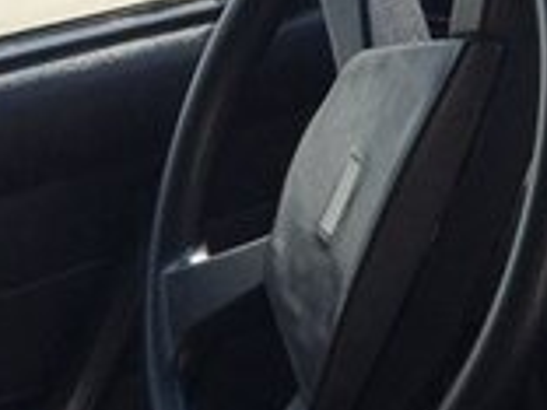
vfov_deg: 12.0
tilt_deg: -18.2
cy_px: 268
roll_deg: +4.9
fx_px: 1944
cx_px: 1055
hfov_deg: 13.8
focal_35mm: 123
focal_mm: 4.15
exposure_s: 1/444
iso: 32
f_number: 2.2
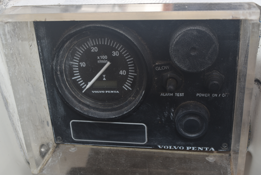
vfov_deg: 28.1
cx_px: 130
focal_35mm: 48
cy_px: 88
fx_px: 348
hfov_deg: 41.1
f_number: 5.6
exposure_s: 1/125
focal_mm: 32
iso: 110
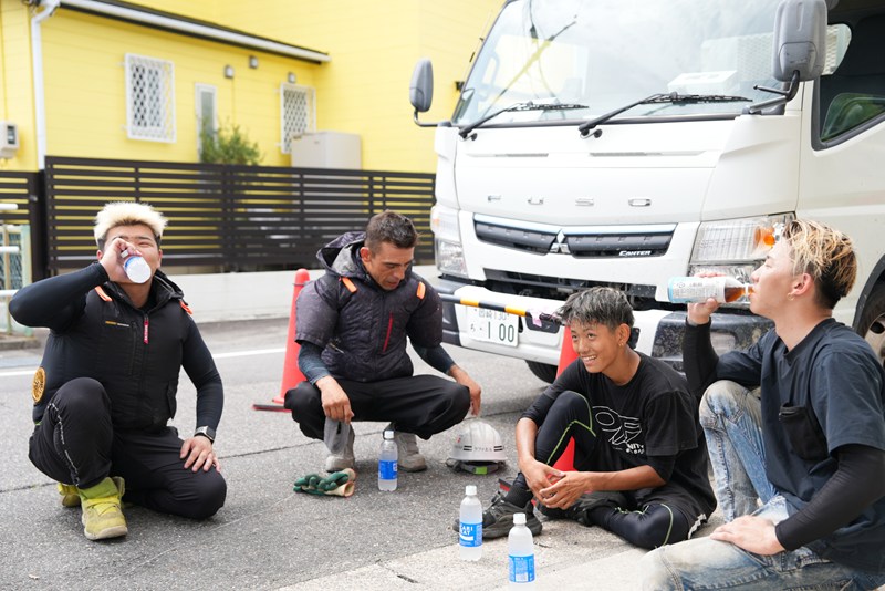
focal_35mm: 43
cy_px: 296
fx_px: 1057
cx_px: 442
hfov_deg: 45.4
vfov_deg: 31.2
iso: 160
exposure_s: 1/640
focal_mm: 43
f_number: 3.5
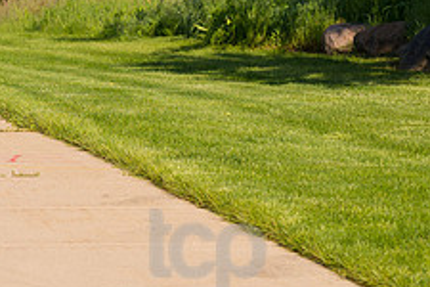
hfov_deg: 7.5
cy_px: 9
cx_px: -63
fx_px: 3237
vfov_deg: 5.1
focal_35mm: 271
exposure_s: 1/2000
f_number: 5.6
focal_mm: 105
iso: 400
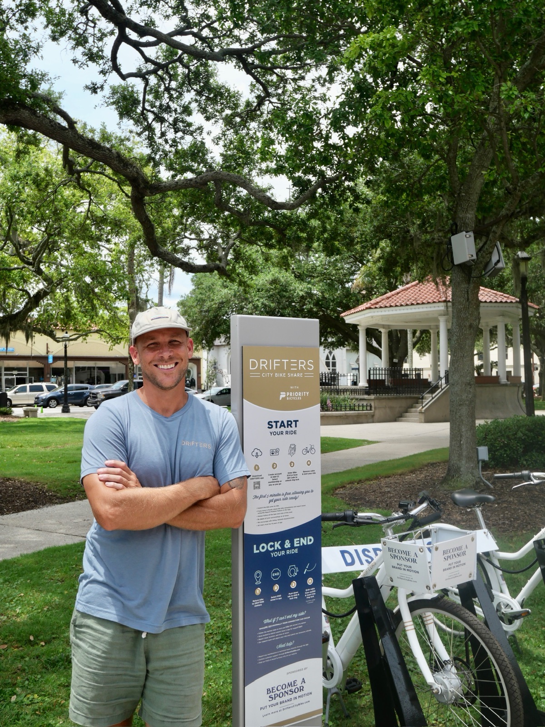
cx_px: 272
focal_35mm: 34
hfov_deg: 41.8
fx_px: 714
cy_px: 364
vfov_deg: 54.0
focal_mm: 17
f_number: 5.6
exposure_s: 1/500
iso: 200
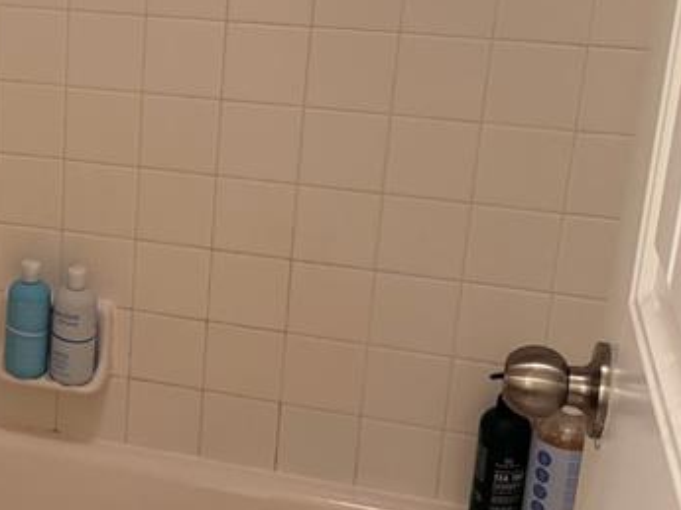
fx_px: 1396
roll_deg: +0.2
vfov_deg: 20.6
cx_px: -57
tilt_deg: -17.7
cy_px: 178
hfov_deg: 25.5
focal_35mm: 71
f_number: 1.78
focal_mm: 6.76
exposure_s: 1/60
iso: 200
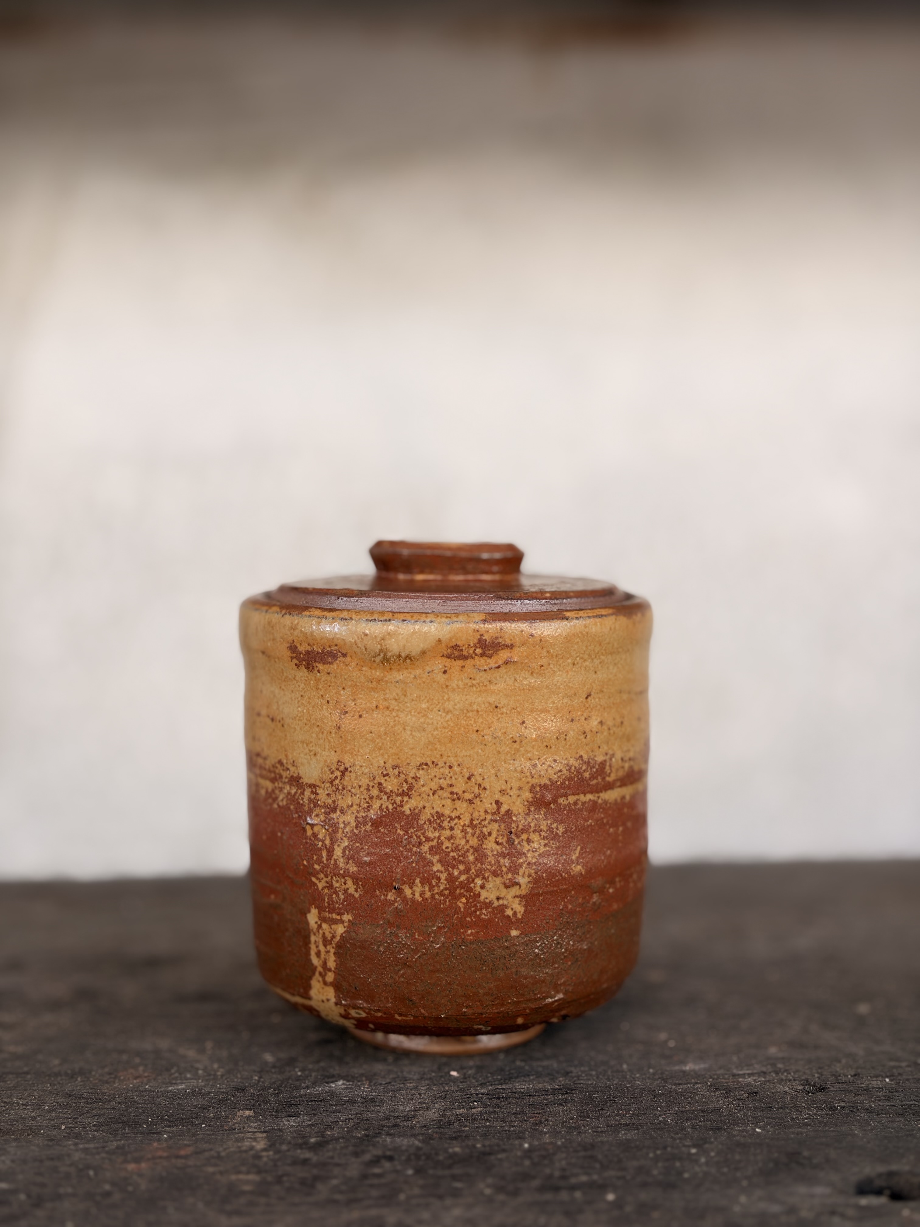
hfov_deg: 28.0
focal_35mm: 52
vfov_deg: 36.8
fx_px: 1843
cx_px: 460
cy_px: 614
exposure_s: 1/229
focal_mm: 5.96
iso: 32
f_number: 1.6
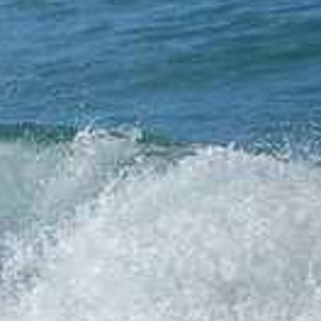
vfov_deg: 0.8
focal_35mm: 2205
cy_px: 184
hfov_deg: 0.8
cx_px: -328
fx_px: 23134
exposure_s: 1/1600
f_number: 11
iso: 900
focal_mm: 590
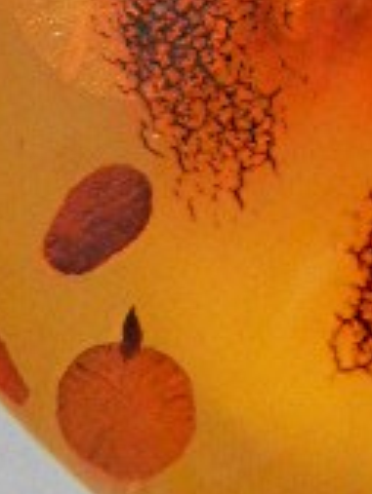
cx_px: 337
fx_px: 1846
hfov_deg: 11.4
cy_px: -202
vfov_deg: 14.4
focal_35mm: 129
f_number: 3.6
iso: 200
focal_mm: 6.2
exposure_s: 1/6.2
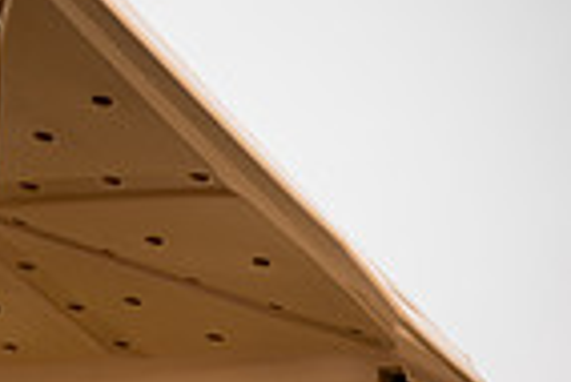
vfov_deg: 9.4
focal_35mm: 133
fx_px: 2112
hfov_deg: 15.2
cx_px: 68
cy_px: 873
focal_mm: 42
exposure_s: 1/250
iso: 200
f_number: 4.5
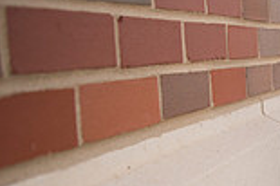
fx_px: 699
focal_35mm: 90
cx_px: 466
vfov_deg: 15.0
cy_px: 167
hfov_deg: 18.8
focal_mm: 24
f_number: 2.8
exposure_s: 1/1600
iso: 400
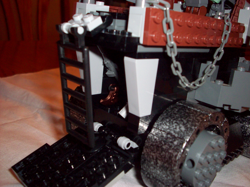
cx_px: 125
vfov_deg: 38.7
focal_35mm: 37
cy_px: 94
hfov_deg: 50.1
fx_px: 267
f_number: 2.8
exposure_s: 1/64
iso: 160
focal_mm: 6.2
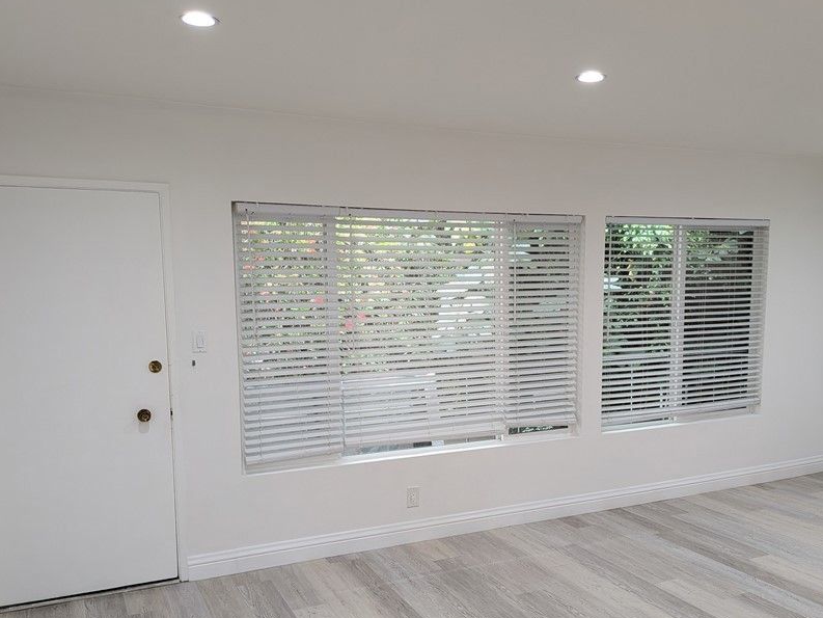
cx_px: 447
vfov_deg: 45.2
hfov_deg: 58.3
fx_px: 737
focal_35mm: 31
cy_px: 374
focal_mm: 4.53
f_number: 1.7
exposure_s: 1/24
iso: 30
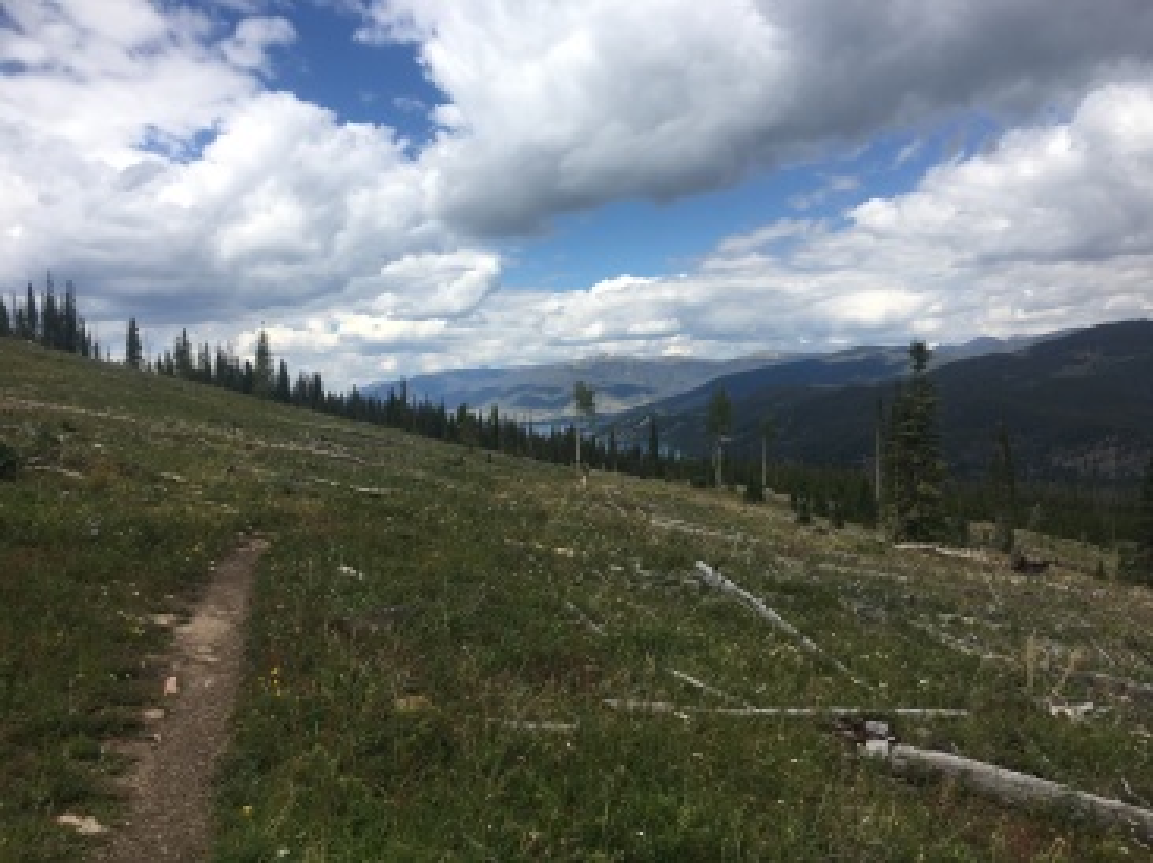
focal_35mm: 29
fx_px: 965
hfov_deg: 61.7
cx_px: 576
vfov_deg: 48.2
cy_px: 432
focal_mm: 4.15
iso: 25
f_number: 2.2
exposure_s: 1/1832
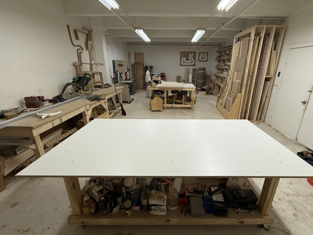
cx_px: 173
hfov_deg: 94.2
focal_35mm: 16
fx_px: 145
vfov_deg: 78.1
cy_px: 113
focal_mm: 2.22
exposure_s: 1/120
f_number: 2.2
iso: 160
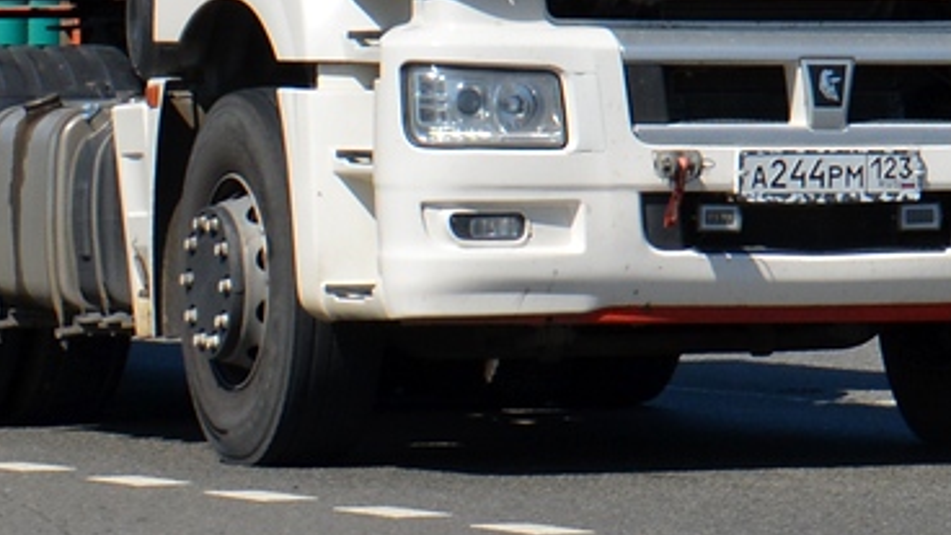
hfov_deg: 6.8
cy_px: -375
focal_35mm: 318
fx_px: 8019
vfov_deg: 3.8
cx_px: 308
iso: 400
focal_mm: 62
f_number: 8
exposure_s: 1/2000
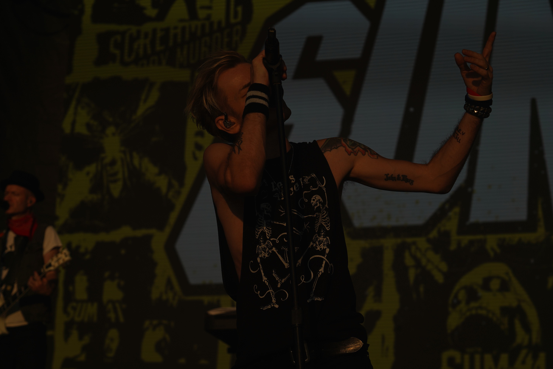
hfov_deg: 19.5
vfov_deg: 13.0
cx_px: 276
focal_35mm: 105
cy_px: 184
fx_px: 1613
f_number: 8
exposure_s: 1/1000
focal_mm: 105
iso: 100
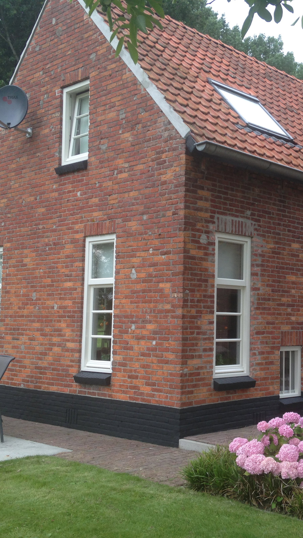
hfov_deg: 24.5
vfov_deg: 42.9
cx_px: 245
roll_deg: +0.9
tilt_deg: +3.4
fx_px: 686
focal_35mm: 48
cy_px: 269
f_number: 2.4
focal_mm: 4.12
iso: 50
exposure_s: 1/152
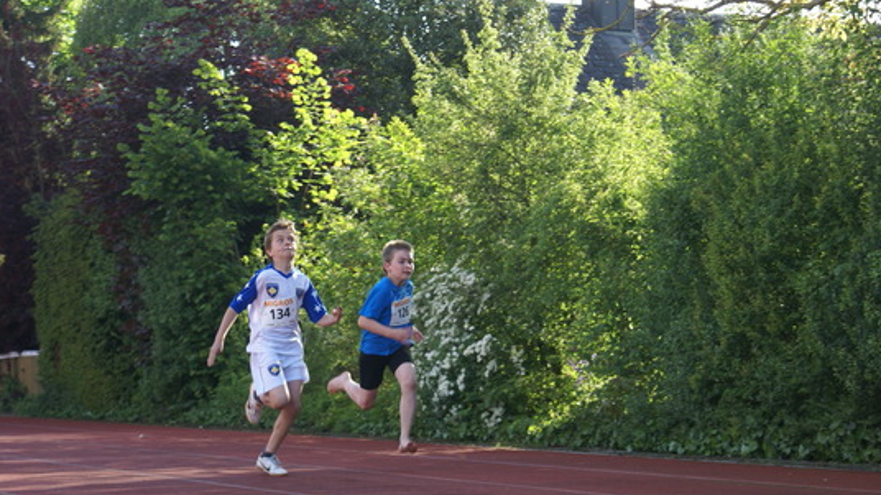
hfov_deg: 22.5
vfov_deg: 12.7
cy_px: 273
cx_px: 442
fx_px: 2218
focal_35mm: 95
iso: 250
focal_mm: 60
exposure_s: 1/200
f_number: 5.6
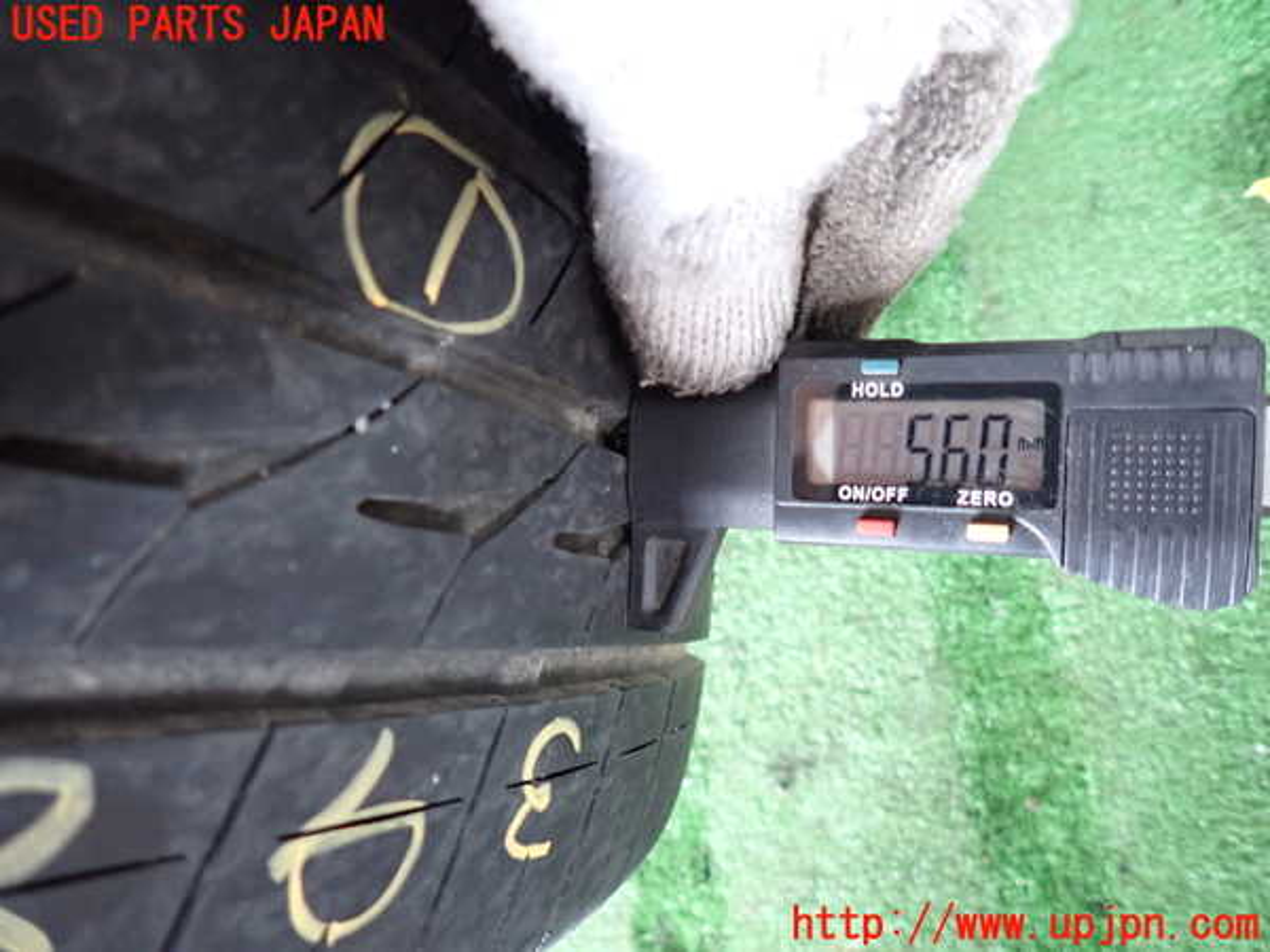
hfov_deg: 69.4
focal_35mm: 25
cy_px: 476
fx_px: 917
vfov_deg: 54.9
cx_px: 635
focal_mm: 4.5
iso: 400
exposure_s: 1/30
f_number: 2
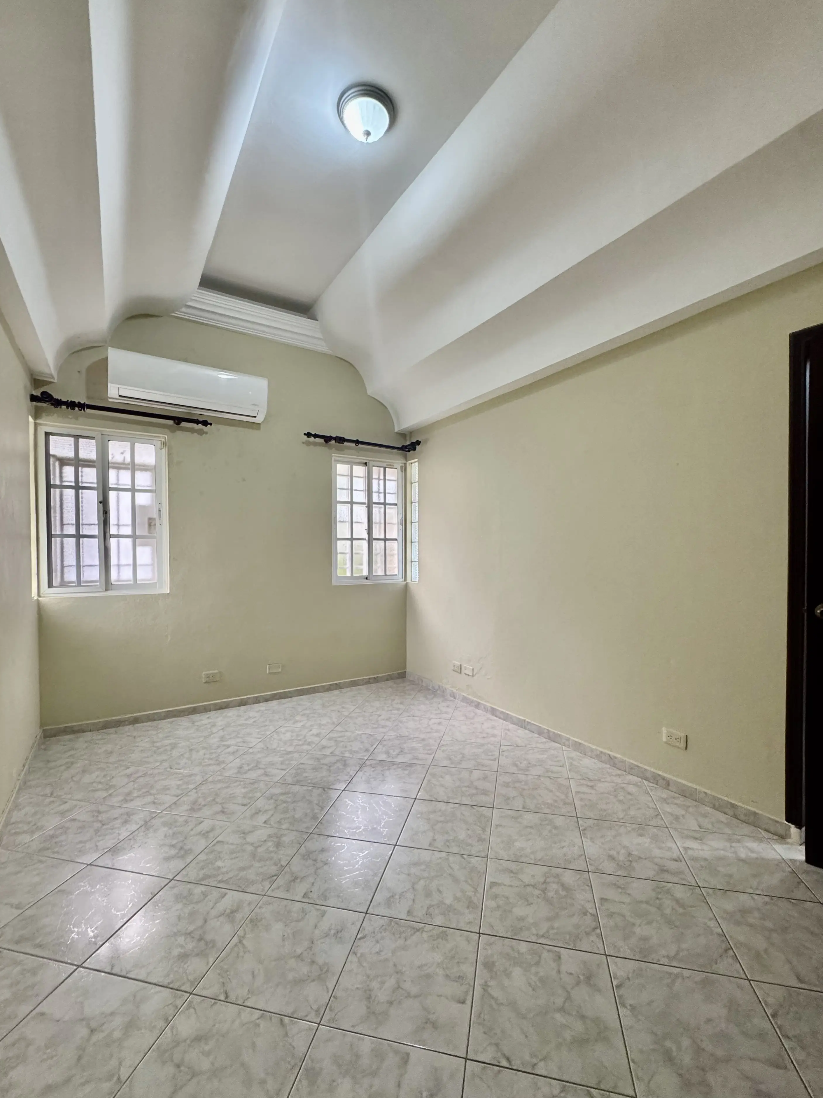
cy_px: 563
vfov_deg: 98.2
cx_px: 414
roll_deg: +0.1
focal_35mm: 15
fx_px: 476
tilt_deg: -1.9
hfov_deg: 81.7
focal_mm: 2.22
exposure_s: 1/92
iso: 320
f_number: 2.2
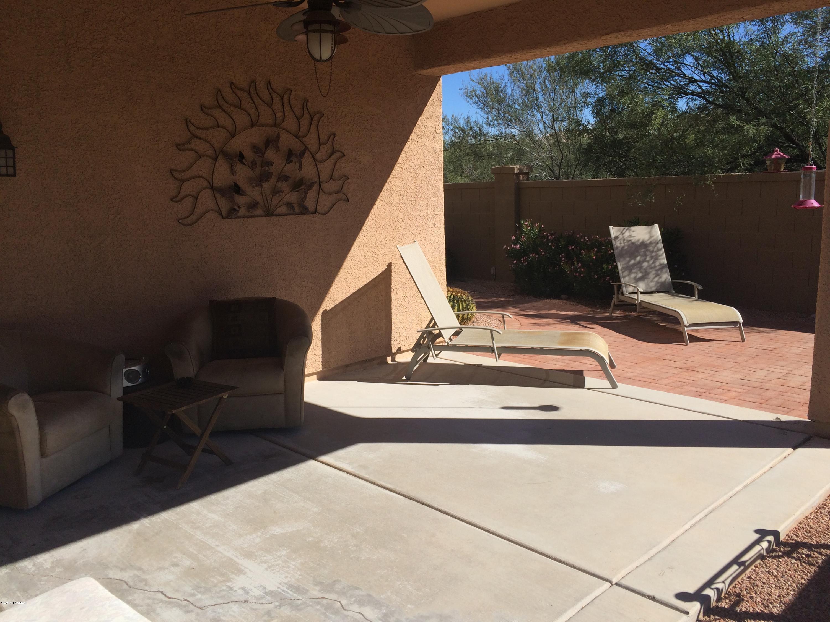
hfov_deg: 61.7
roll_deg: +1.9
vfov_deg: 48.2
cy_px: 311
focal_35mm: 29
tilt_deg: -11.1
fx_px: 695
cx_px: 415
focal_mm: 4.15
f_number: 2.2
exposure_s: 1/2160
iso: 32
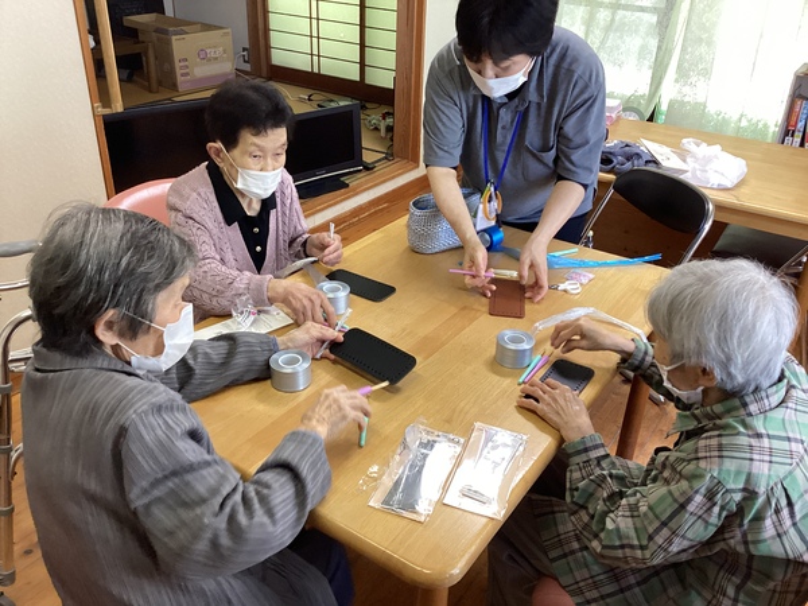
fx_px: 724
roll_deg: -2.3
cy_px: 303
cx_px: 404
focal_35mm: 31
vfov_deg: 45.4
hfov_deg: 58.4
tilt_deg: -31.0
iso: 250
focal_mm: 3.3
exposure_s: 1/60
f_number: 2.4
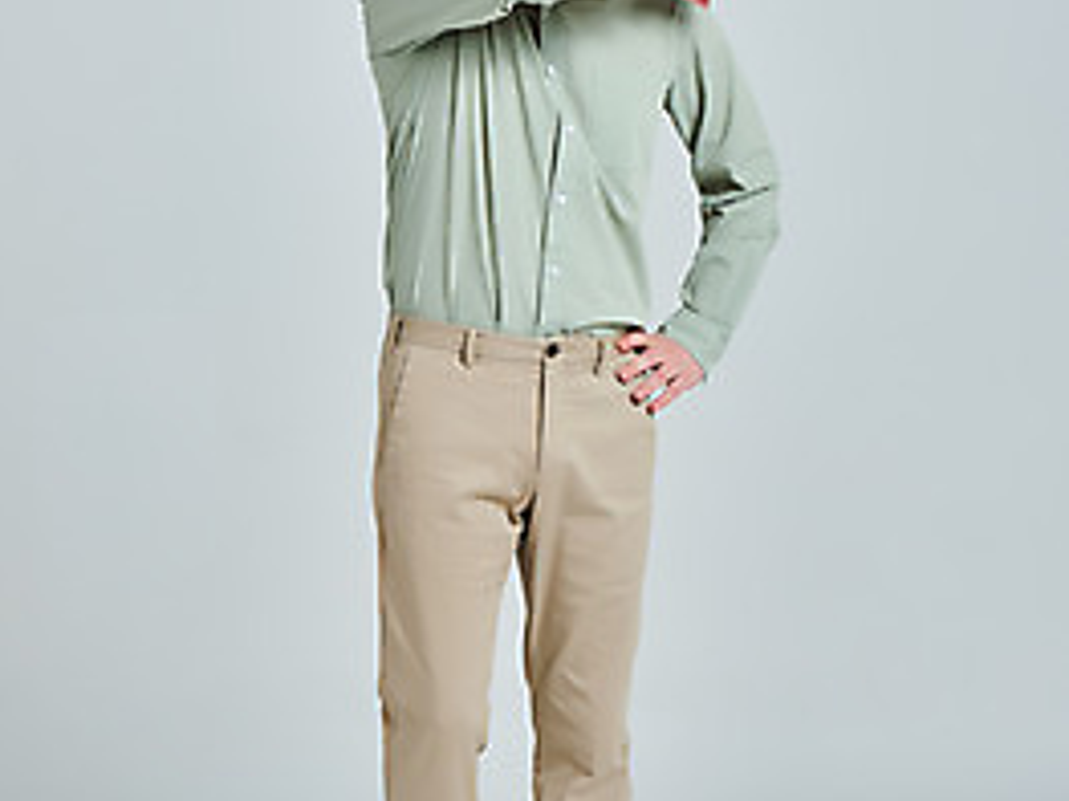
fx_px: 3612
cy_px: 386
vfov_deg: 12.7
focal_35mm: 117
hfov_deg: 16.8
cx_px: 530
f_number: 14
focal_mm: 80
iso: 100
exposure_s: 1/125
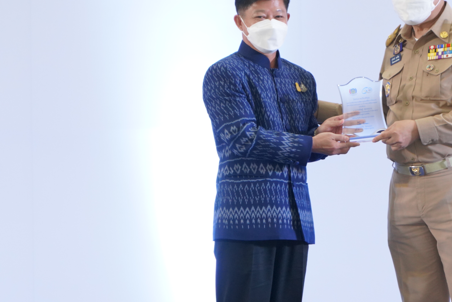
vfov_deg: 4.5
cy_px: 171
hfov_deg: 6.7
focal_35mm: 308
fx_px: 3868
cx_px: 380
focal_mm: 152
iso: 2500
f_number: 7.1
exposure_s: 1/100
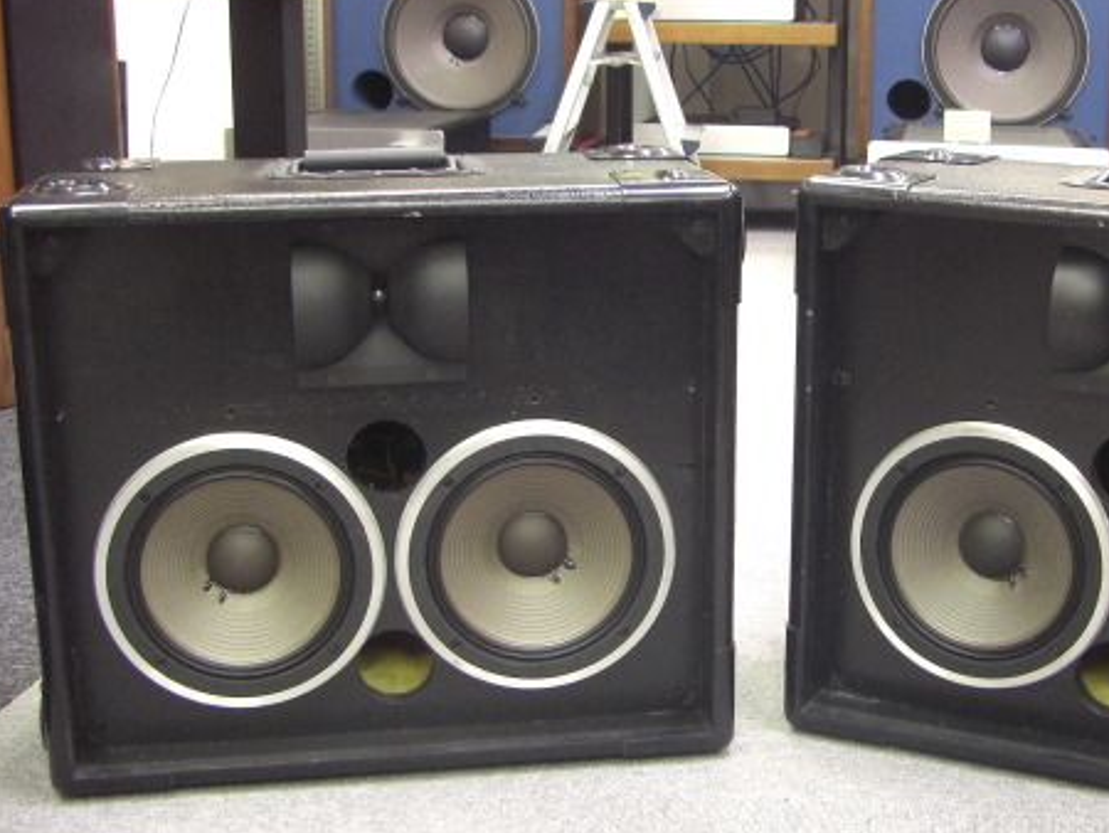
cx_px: 762
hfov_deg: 35.1
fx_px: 1731
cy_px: 444
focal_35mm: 54
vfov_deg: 27.1
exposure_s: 1/6
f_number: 3.4
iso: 200
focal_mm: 6.3
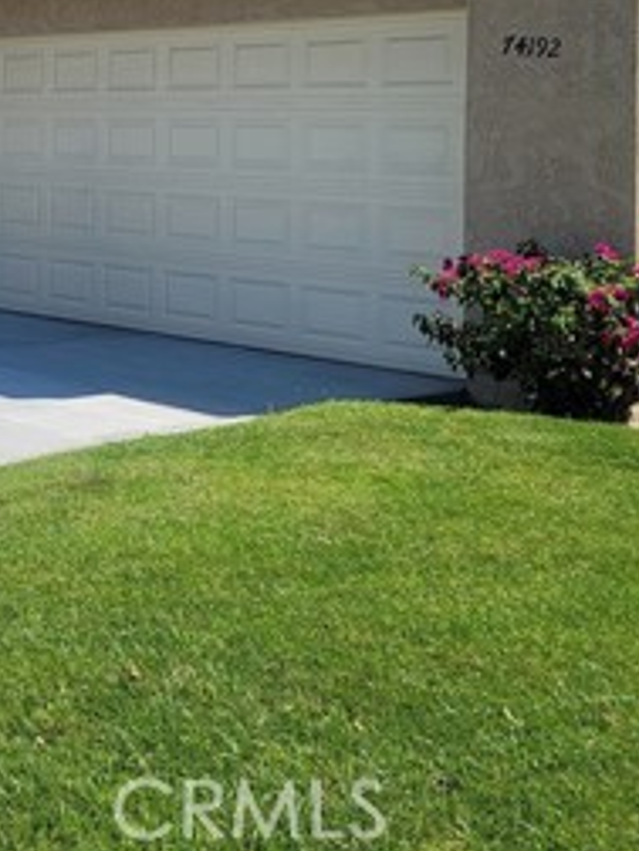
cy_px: 47
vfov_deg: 30.0
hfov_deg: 22.7
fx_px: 1501
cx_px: -61
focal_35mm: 61
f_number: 1.8
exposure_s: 1/1067
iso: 16
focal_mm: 6.7
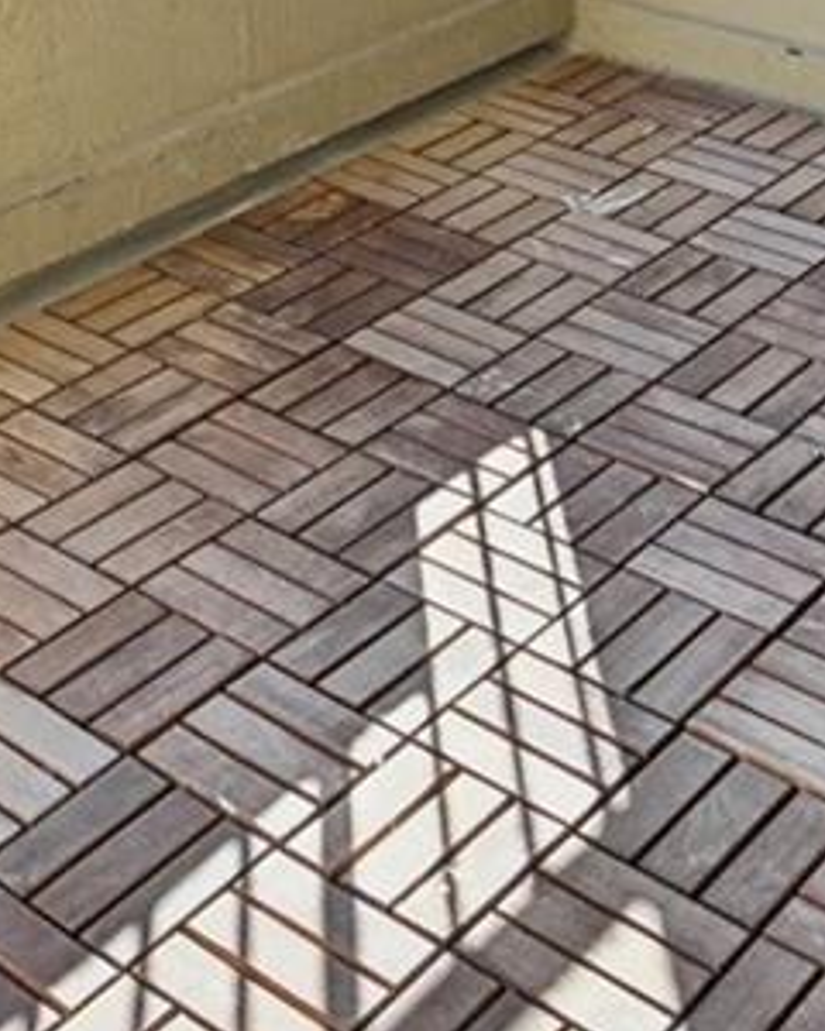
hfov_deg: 21.8
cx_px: 313
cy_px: -705
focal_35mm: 70
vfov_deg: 20.8
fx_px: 2136
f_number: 13
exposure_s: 1/15
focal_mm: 14
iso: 110
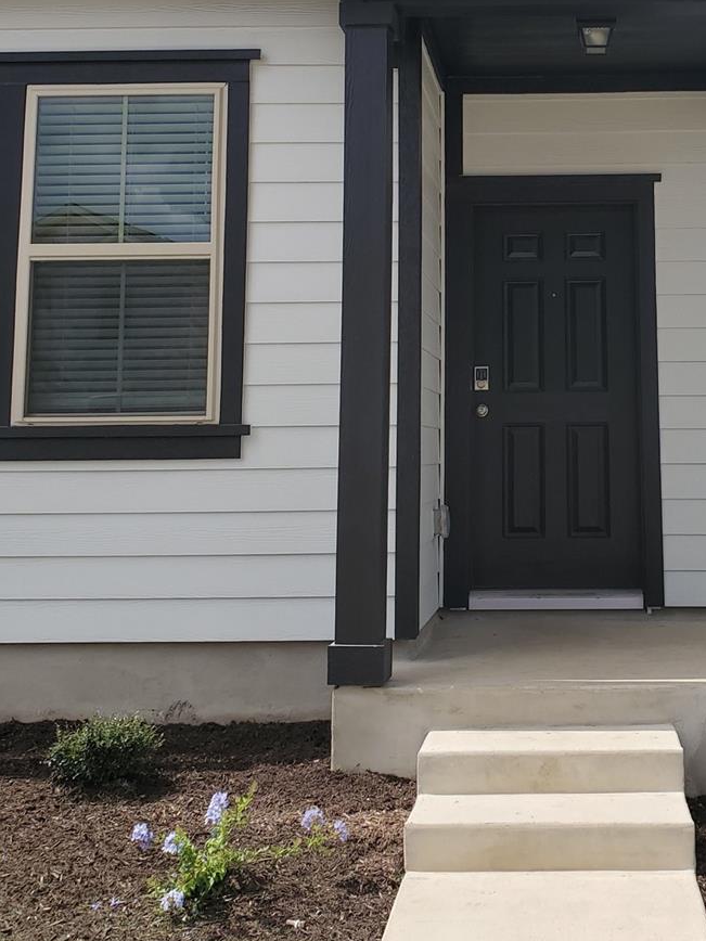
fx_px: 1251
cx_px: 554
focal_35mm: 46
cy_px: 273
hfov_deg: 30.8
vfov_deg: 40.4
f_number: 2.4
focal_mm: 4.3
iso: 50
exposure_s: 1/1838
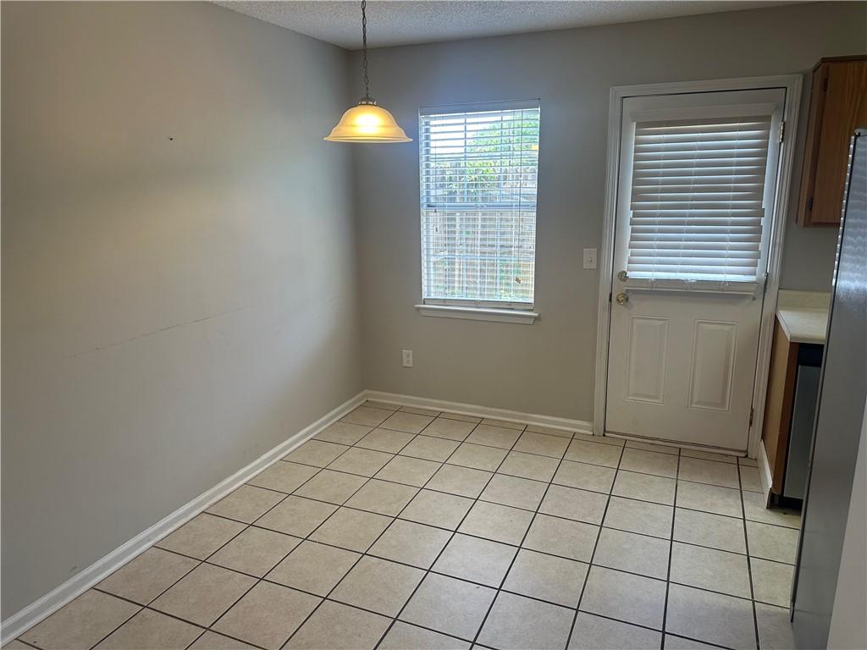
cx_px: 434
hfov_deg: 71.6
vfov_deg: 56.8
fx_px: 601
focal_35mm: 24
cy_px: 325
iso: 125
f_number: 1.78
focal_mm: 6.86
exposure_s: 1/120
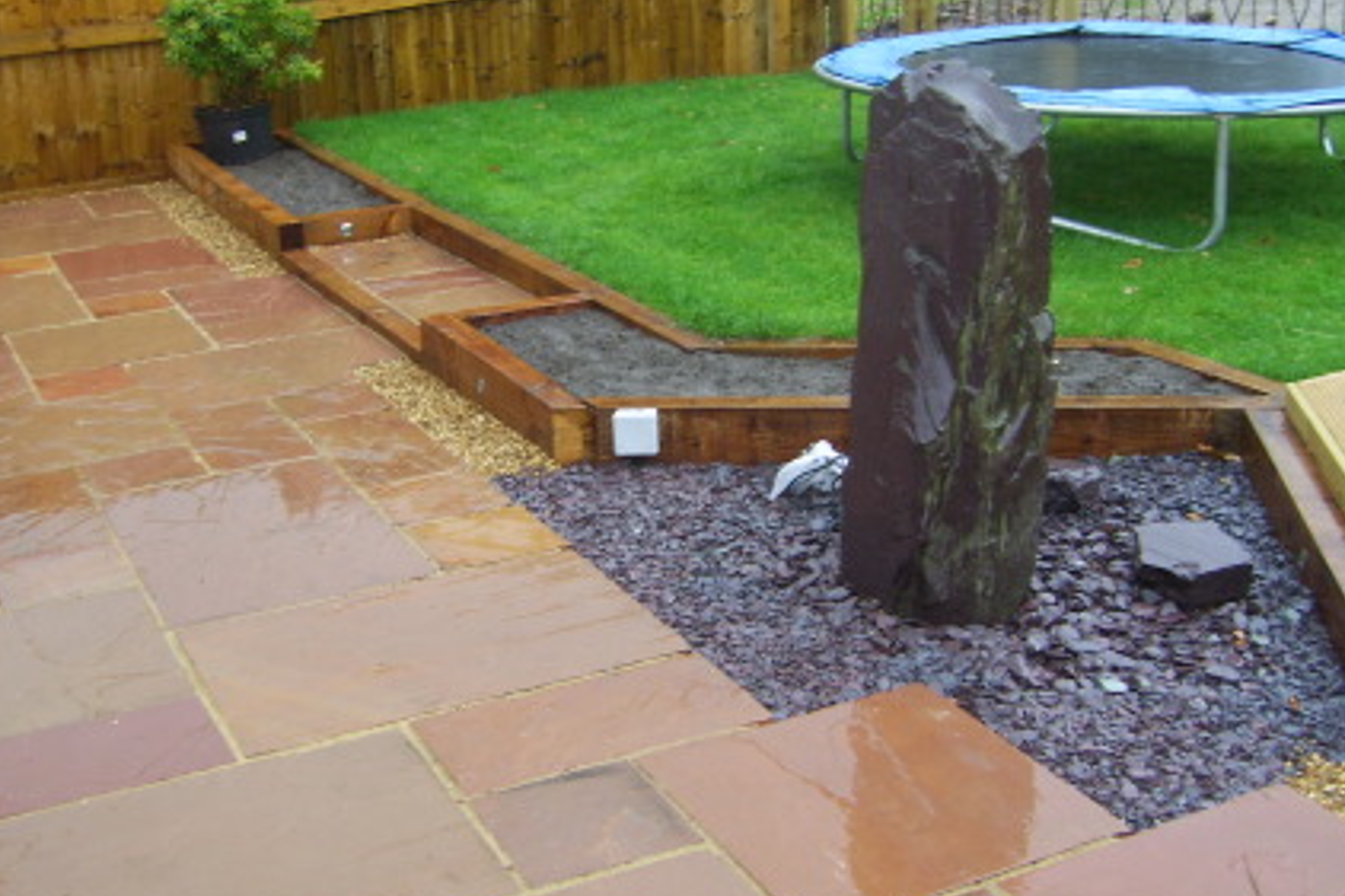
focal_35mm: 48
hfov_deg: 41.1
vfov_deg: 28.1
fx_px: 1793
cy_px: 430
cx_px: 602
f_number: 2.8
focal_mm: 7.8
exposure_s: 1/40
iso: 50
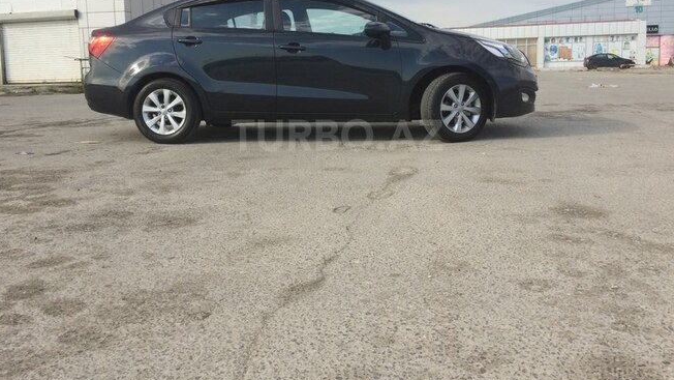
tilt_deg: -7.1
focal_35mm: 32
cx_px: 337
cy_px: 135
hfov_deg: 61.0
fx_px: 572
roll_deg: +1.6
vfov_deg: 36.4
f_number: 2.2
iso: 32
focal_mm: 4.15
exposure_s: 1/1026
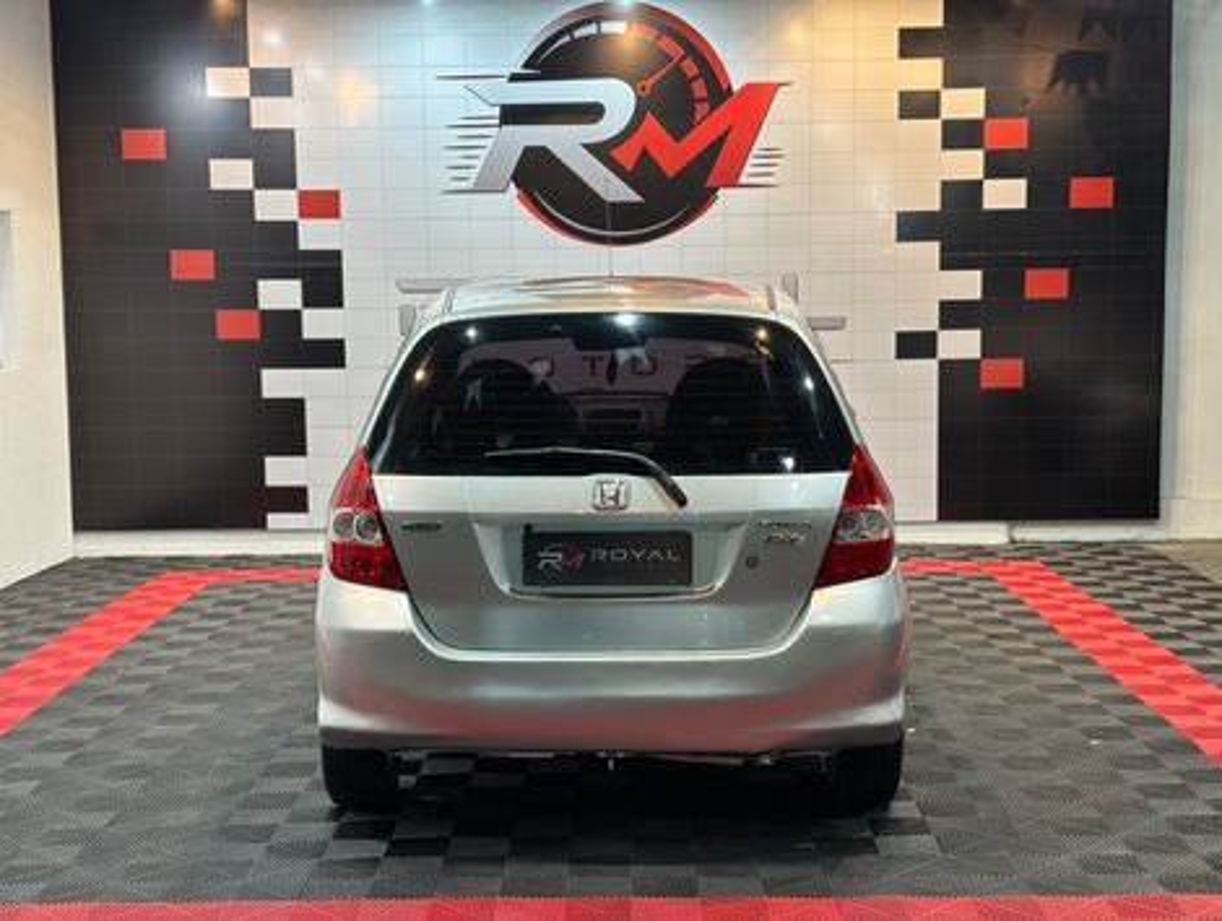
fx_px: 1838
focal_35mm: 52
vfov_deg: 28.1
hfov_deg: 36.8
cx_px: 611
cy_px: 460
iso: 80
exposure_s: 1/60
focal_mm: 5.96
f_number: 1.6
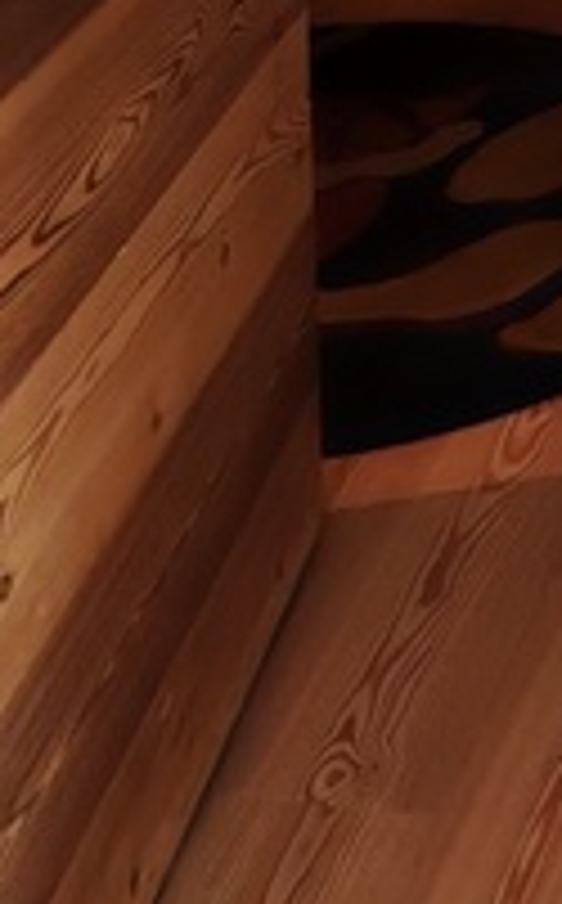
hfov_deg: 13.1
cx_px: 917
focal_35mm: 92
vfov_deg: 19.2
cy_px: -531
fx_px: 2263
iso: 50
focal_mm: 1.96
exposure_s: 1/130
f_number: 2.2
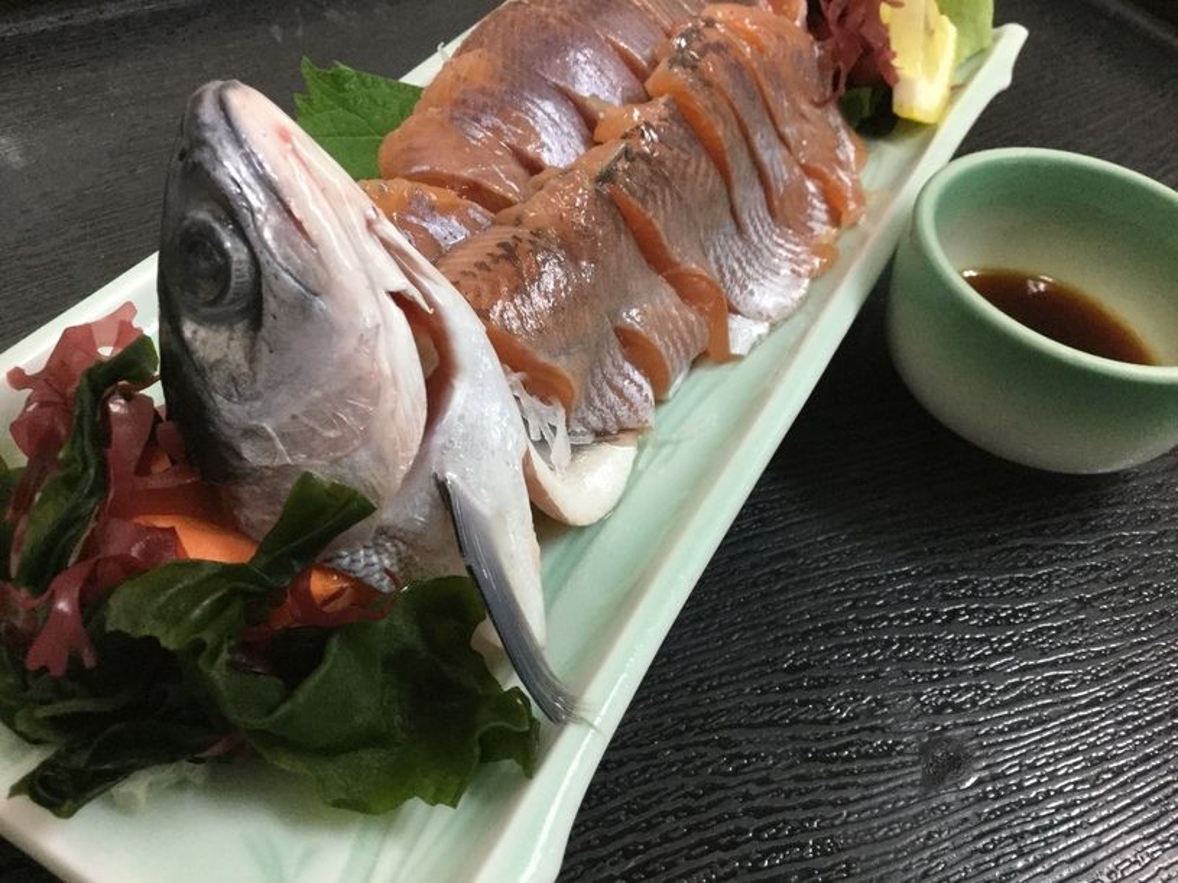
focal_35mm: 31
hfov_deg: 58.4
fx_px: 1055
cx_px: 589
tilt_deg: -48.8
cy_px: 442
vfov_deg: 45.4
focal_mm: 3.3
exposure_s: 1/30
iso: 125
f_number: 2.4
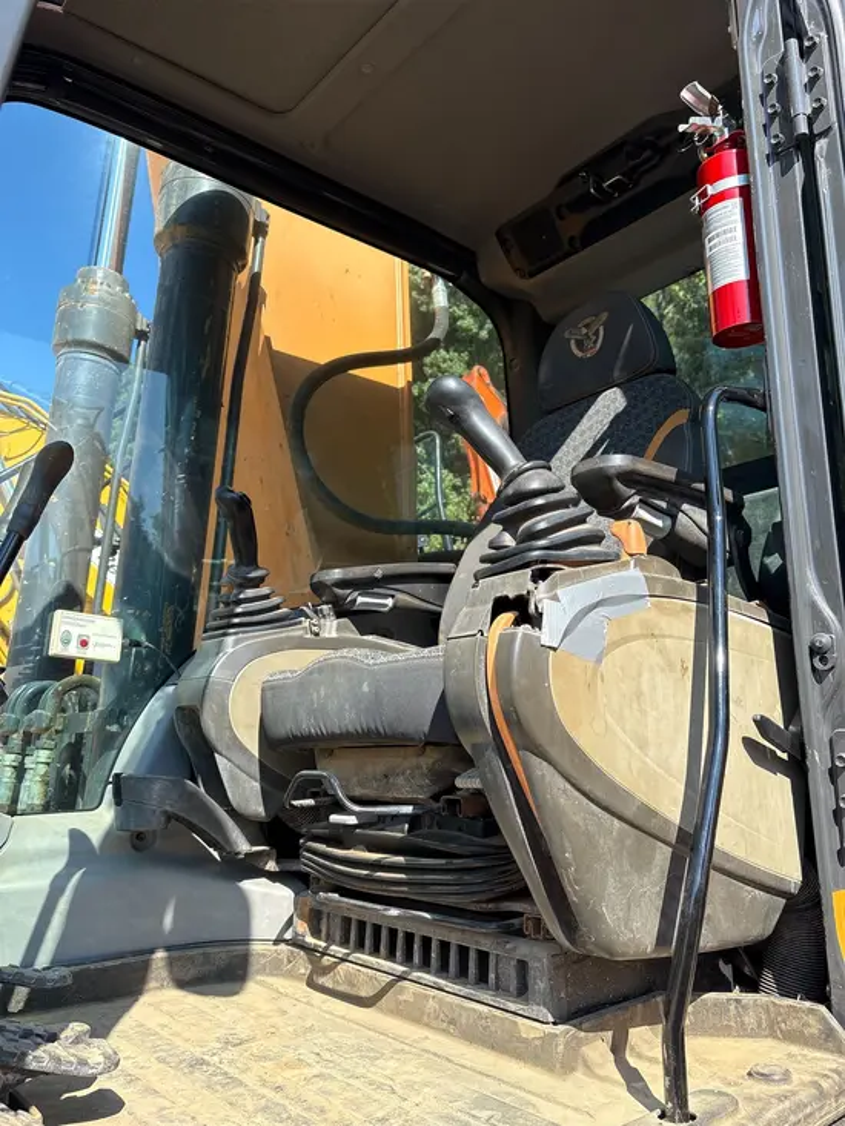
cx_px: 422
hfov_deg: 53.1
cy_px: 563
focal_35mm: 26
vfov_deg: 67.3
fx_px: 846
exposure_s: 1/1175
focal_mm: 5.96
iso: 50
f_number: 1.6
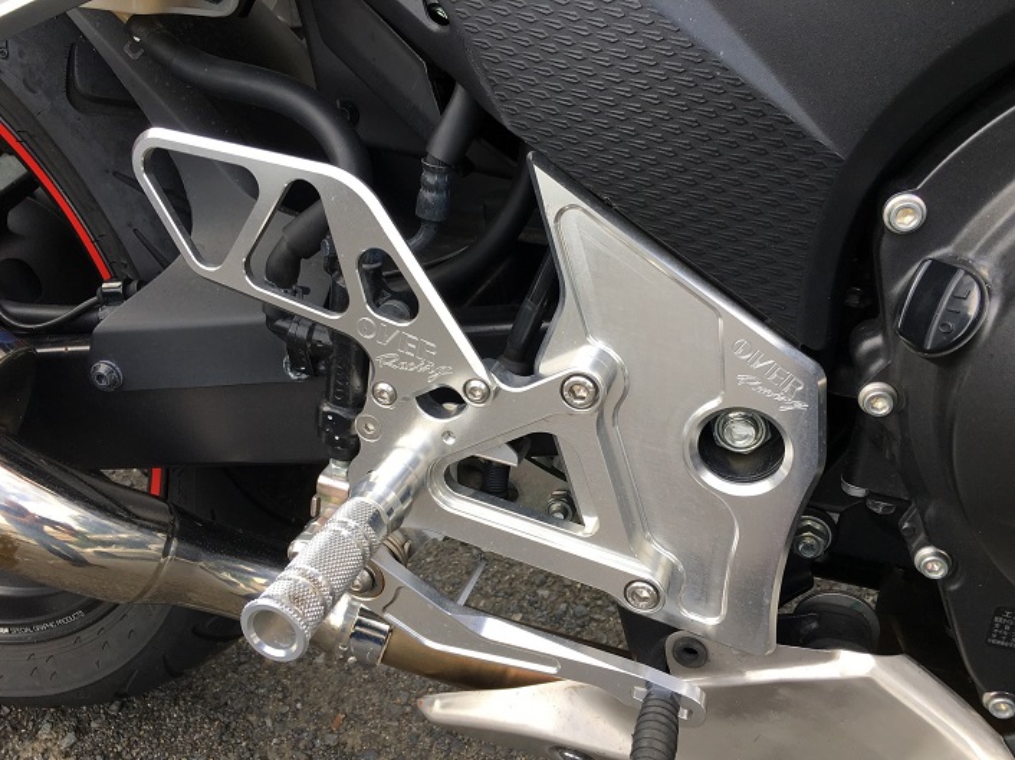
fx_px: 850
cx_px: 508
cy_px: 380
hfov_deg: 61.7
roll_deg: +1.2
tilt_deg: -37.6
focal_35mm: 29
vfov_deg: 48.2
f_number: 2.2
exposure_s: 1/151
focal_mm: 4.15
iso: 25
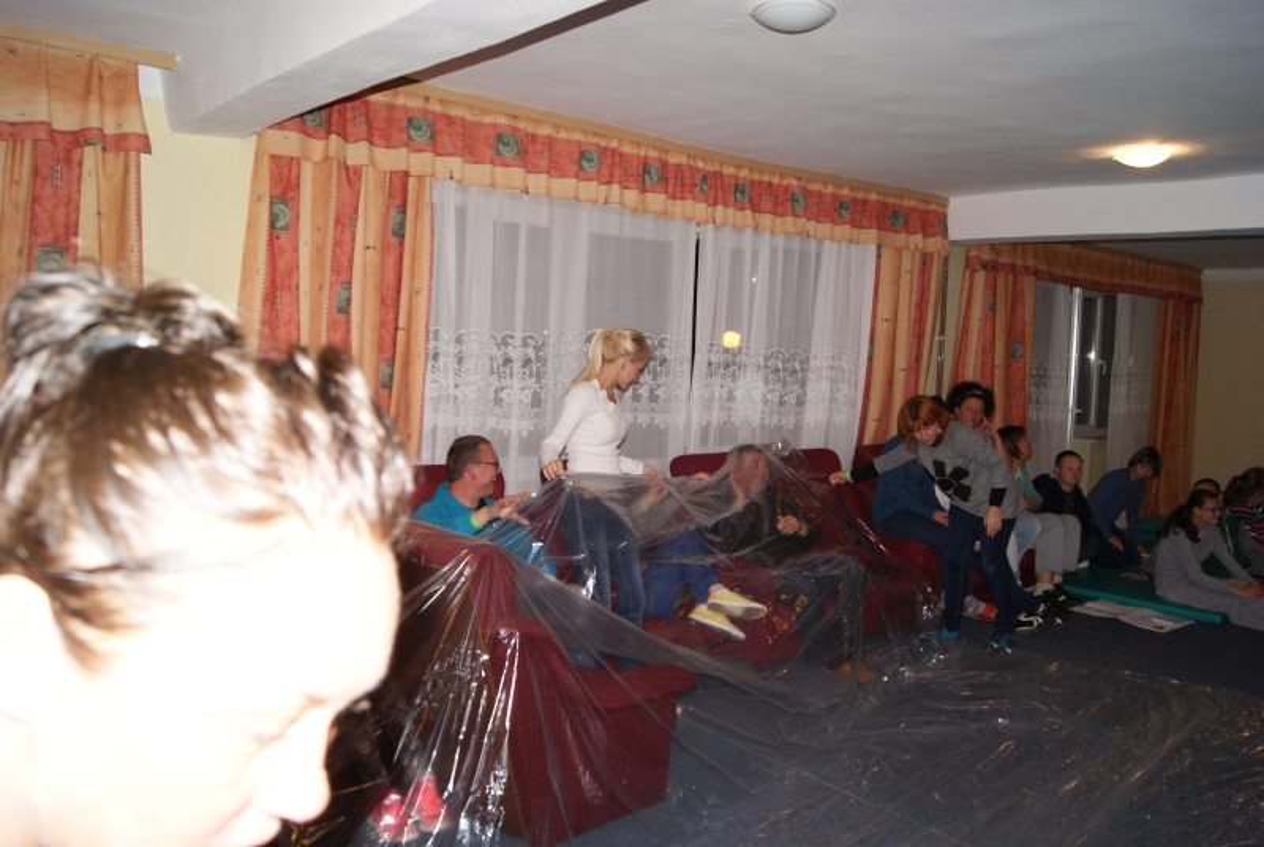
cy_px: 424
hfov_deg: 67.3
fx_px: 949
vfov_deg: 48.1
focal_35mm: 27
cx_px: 632
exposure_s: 1/60
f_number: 5.6
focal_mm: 18
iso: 400
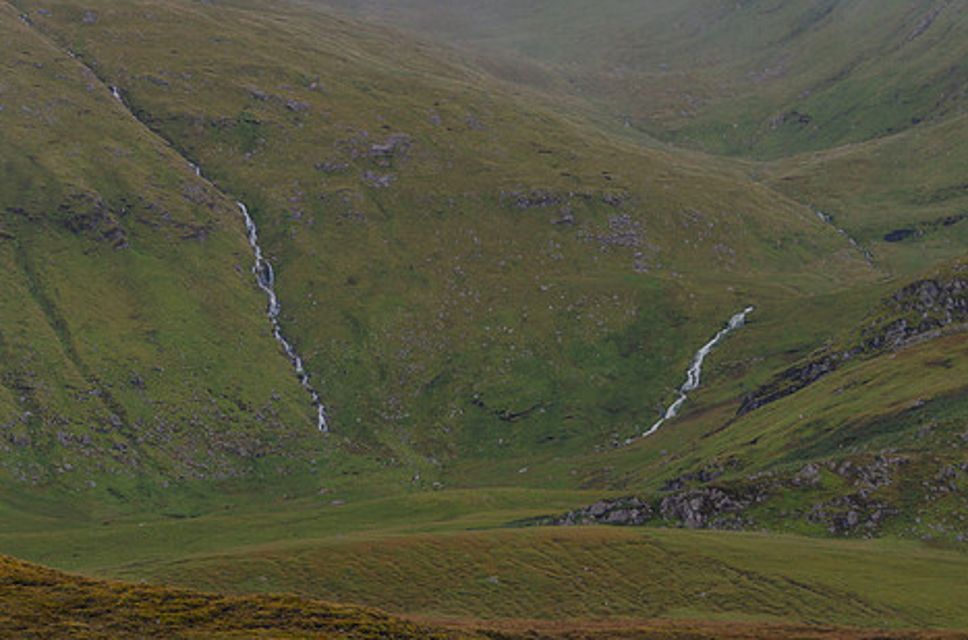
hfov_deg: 15.2
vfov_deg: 10.1
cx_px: 517
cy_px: 228
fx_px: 3621
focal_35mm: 135
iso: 100
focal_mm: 65
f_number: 6.3
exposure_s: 1/250
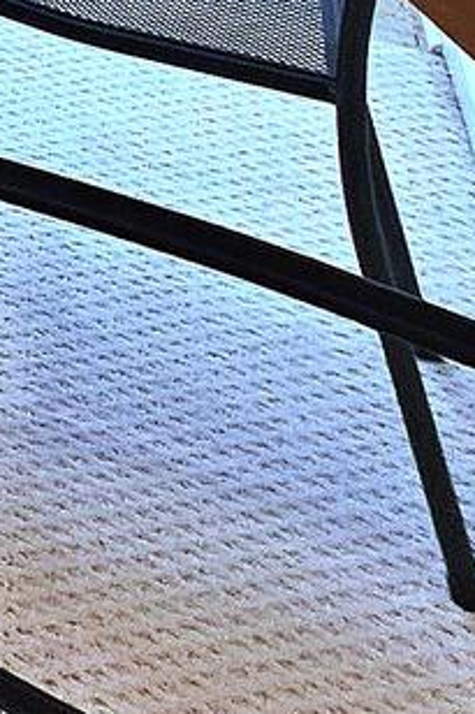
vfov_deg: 15.9
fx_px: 1783
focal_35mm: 90
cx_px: -1555
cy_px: -837
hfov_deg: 7.6
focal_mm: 2.2
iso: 125
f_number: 2.2
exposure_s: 1/60.2
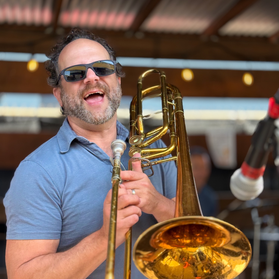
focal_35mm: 57
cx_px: 139
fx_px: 520
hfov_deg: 30.0
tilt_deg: +4.0
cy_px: 154
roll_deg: +1.0
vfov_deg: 30.0
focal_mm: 6.76
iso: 64
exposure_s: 1/318
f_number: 1.78
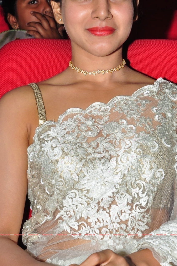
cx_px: 118
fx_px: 814
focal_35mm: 110
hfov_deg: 12.4
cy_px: 87
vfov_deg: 18.6
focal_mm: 52
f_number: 11
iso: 400
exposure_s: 1/125
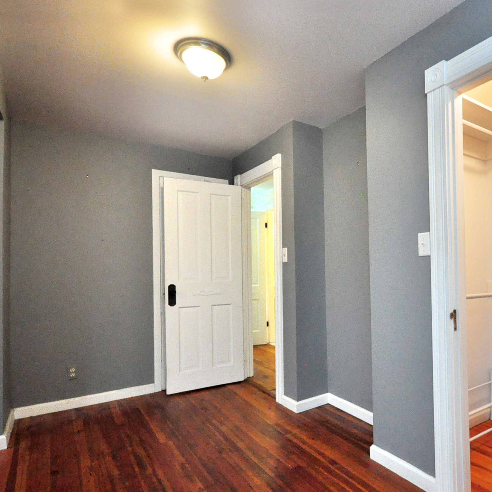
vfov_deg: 72.1
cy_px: 261
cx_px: 345
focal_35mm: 21
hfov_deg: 69.2
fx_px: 338
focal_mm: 10
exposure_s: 1/80
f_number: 4
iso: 3200
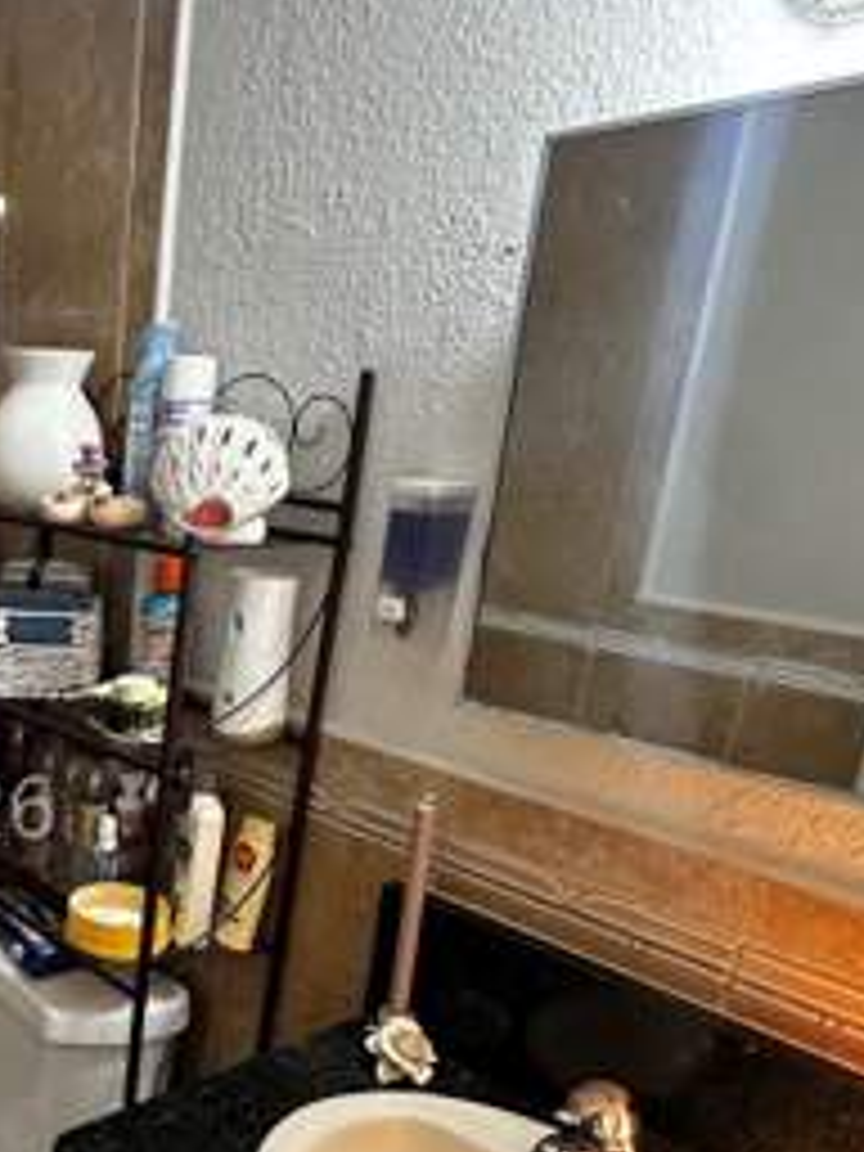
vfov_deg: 51.2
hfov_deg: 35.7
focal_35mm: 35
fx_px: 1165
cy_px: 810
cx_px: -50
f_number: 2.2
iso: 400
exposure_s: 1/60
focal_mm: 2.22
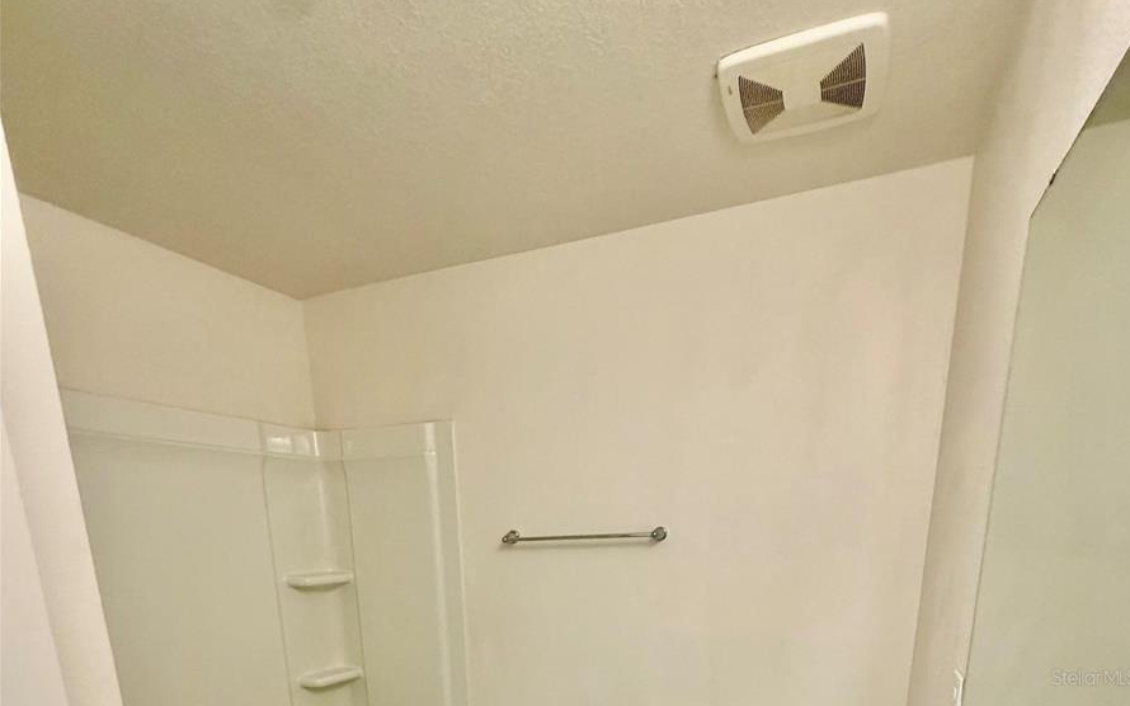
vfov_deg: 50.4
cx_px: 570
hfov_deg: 85.1
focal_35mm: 20
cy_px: 677
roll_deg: +0.6
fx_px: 616
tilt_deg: -16.5
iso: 320
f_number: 2.2
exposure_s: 1/120
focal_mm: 2.22
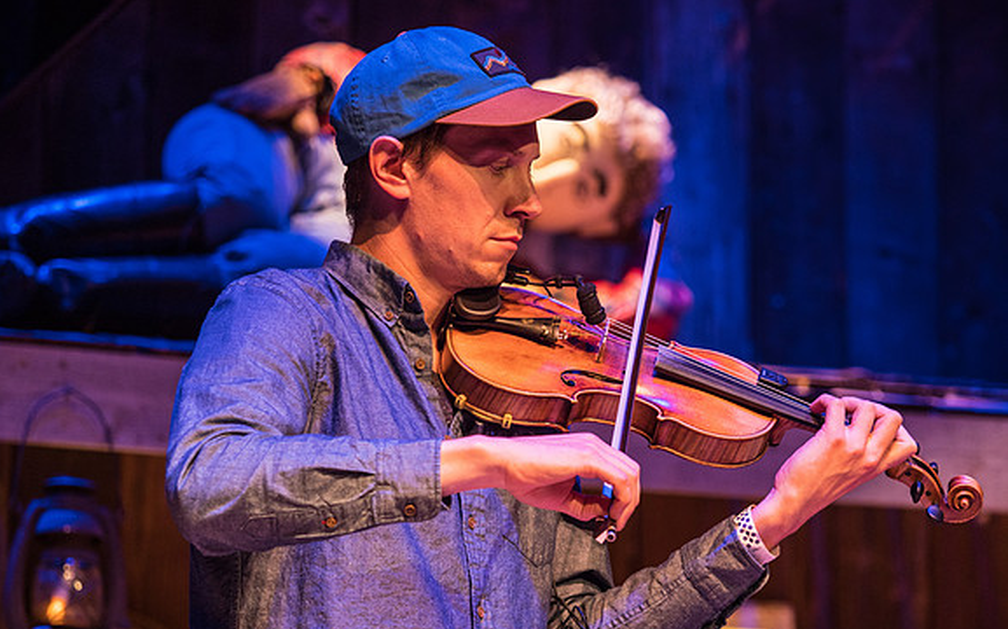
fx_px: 6205
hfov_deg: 9.3
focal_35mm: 226
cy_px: 364
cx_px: 503
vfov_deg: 5.8
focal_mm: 106
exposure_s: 1/100
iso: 640
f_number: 2.8
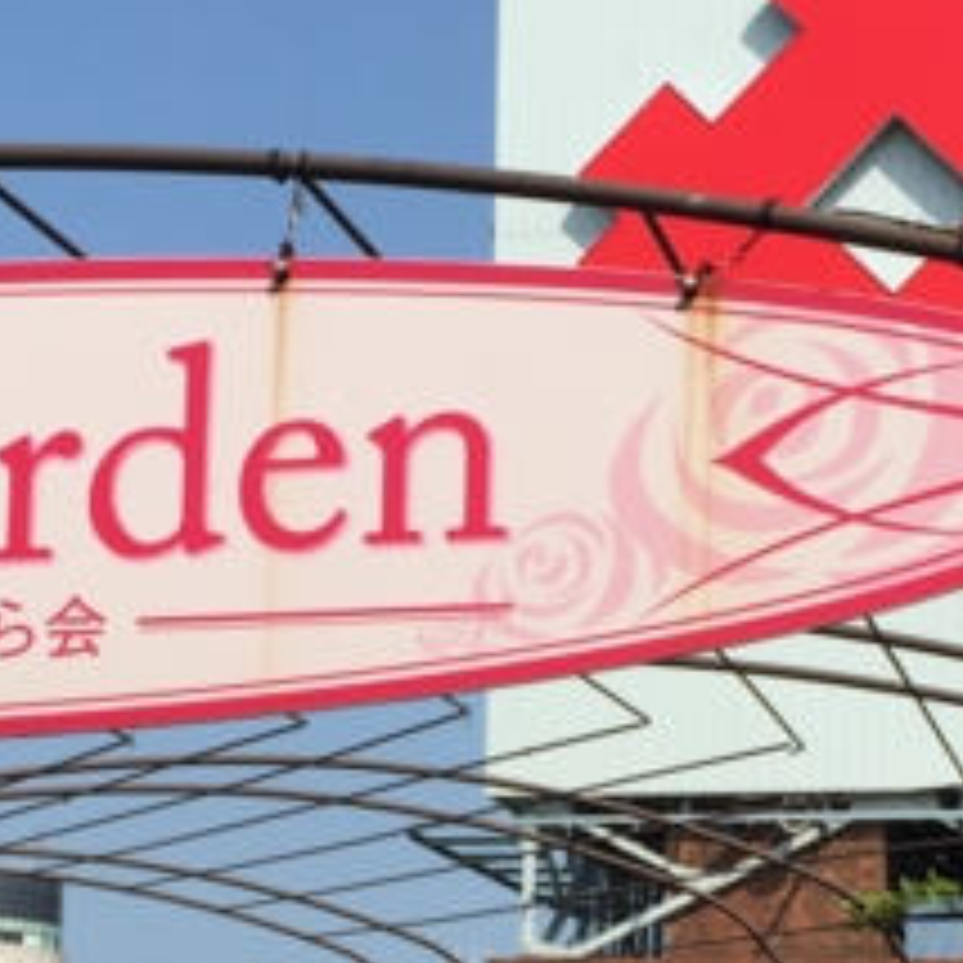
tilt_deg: +4.8
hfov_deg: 18.1
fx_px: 3022
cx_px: 567
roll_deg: -2.4
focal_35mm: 96
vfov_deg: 17.6
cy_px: 981
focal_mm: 4.15
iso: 32
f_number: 2.2
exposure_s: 1/2825
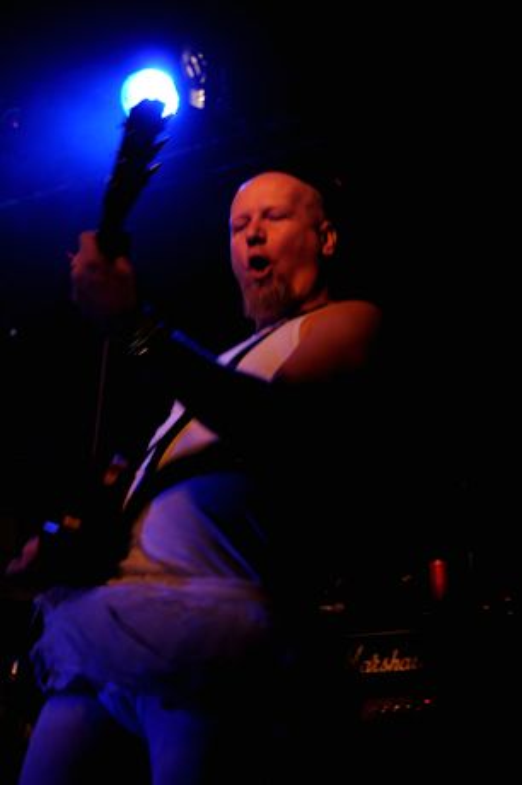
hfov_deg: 26.4
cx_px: 261
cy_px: 392
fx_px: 1111
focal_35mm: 51
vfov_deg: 38.9
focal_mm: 34
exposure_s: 1/50
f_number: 5
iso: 1400
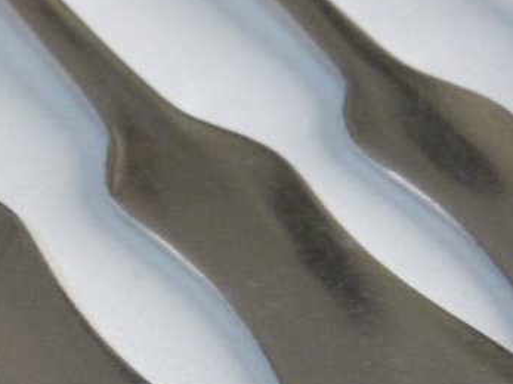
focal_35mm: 128
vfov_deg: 11.4
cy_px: 409
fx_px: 1896
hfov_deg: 14.6
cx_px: -185
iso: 400
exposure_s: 1/20
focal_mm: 6.5
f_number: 3.1
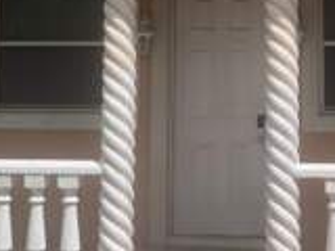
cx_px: 224
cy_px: 26
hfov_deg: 24.9
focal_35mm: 78
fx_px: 755
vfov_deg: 18.6
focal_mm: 4.25
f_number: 1.8
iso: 25
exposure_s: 1/3401
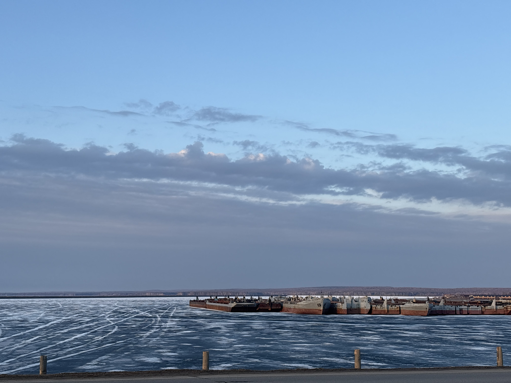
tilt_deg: +7.9
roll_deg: +0.0
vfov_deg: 28.0
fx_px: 768
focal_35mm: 52
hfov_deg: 36.8
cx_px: 256
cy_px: 192
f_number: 1.6
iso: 32
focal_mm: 5.96
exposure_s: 1/907
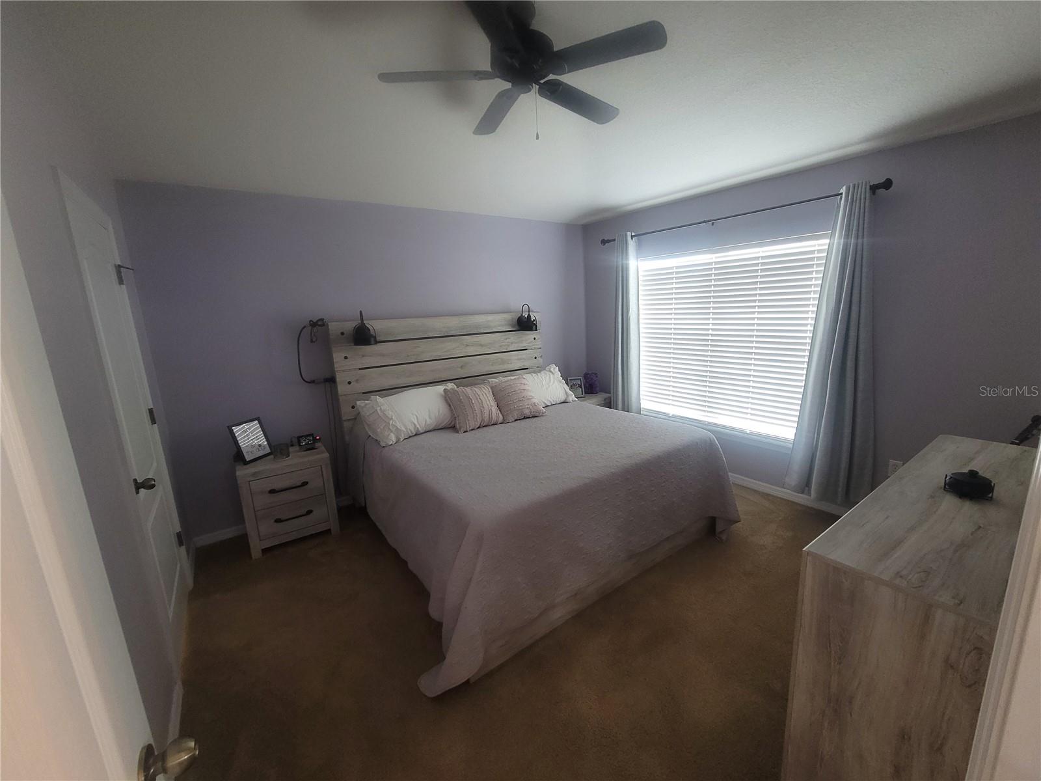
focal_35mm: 13
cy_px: 390
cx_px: 520
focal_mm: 2.2
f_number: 2.2
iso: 400
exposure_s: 1/30
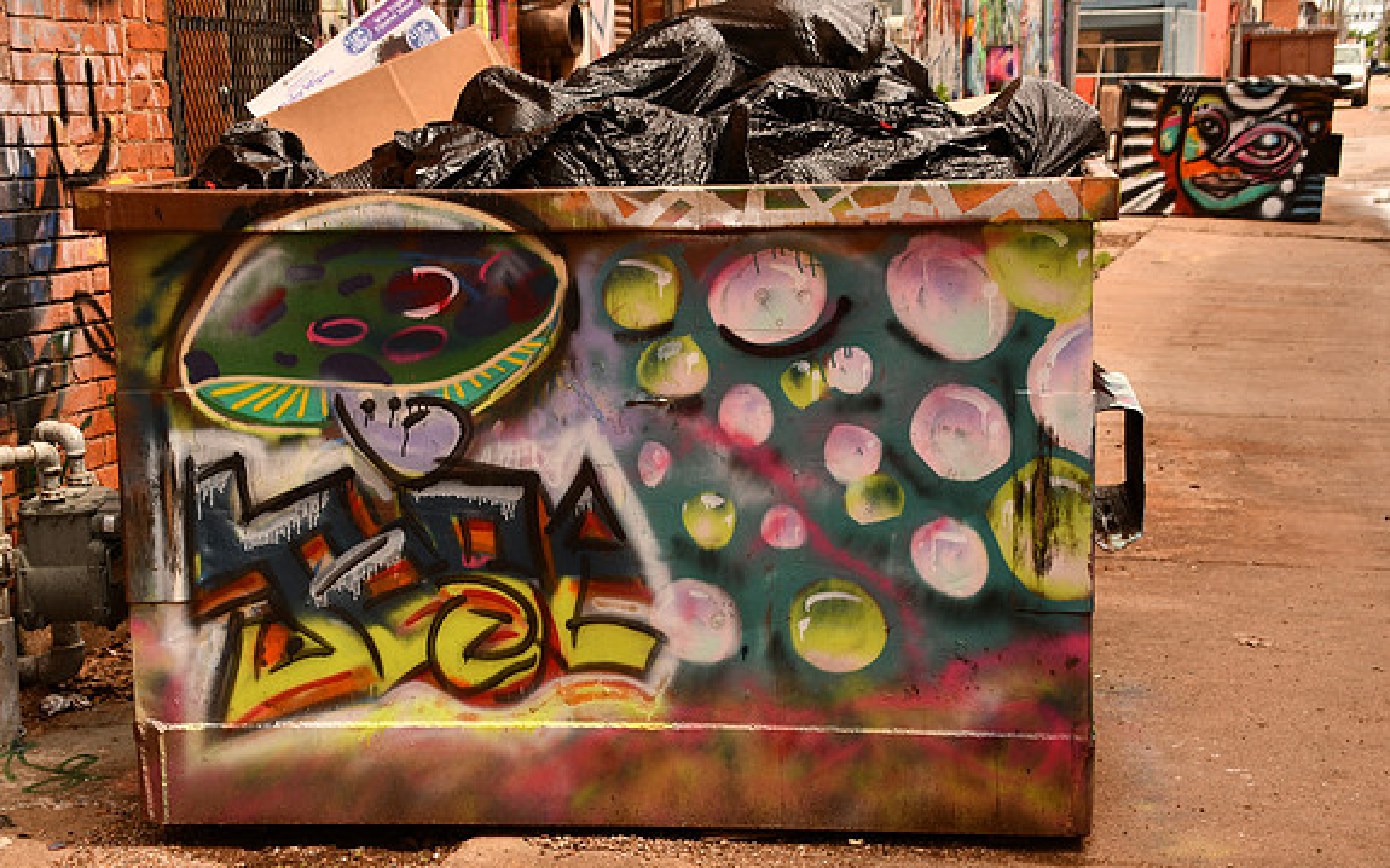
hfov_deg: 29.0
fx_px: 2689
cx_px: 691
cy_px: 422
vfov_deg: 18.3
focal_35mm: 71
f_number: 7.1
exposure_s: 1/160
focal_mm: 46
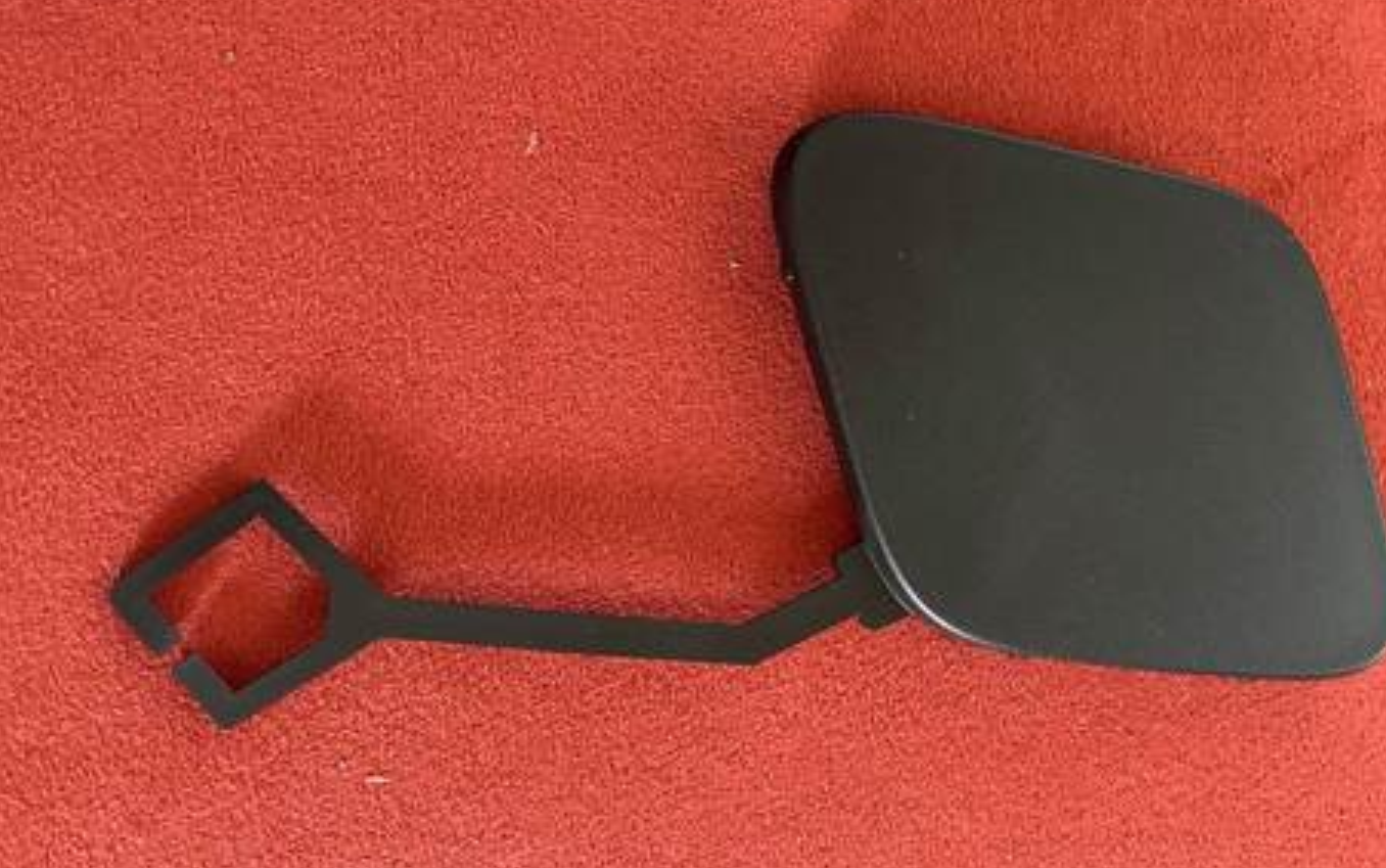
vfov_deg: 32.6
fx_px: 1474
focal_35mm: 39
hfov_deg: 50.1
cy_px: 298
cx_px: 825
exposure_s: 1/50
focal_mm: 5.1
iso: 200
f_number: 1.6
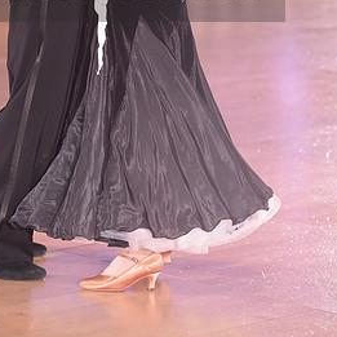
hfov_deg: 7.7
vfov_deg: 7.7
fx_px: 2489
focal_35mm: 226
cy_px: -21
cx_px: 108
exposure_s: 1/250
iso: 2000
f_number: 4
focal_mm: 120
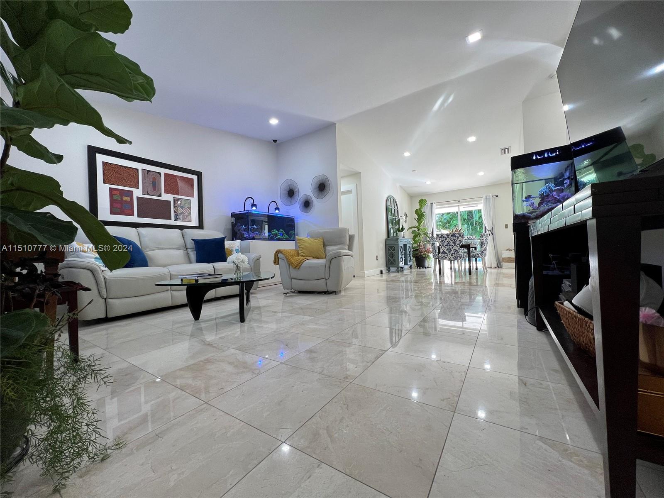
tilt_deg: -0.1
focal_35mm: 13
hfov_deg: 106.2
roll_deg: +1.5
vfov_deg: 89.9
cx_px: 332
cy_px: 249
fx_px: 249
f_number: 1.8
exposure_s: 1/120
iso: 100
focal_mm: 1.57
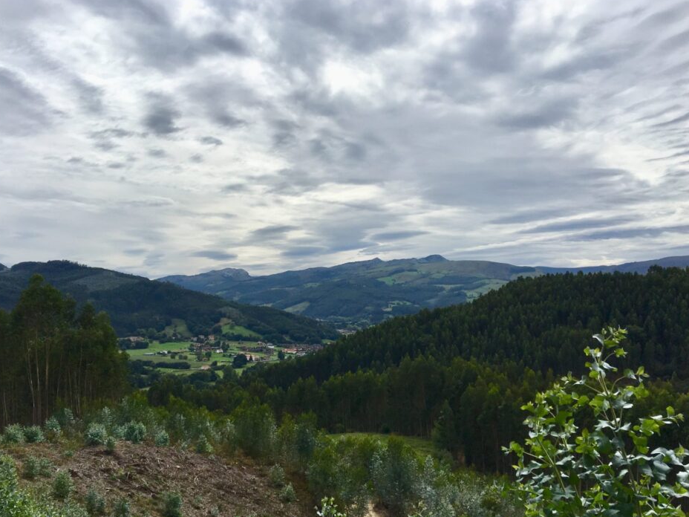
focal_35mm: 32
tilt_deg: +4.0
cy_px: 266
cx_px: 333
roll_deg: -0.4
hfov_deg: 56.8
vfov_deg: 44.2
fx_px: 637
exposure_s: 1/3077
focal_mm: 4.15
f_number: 2.2
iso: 25
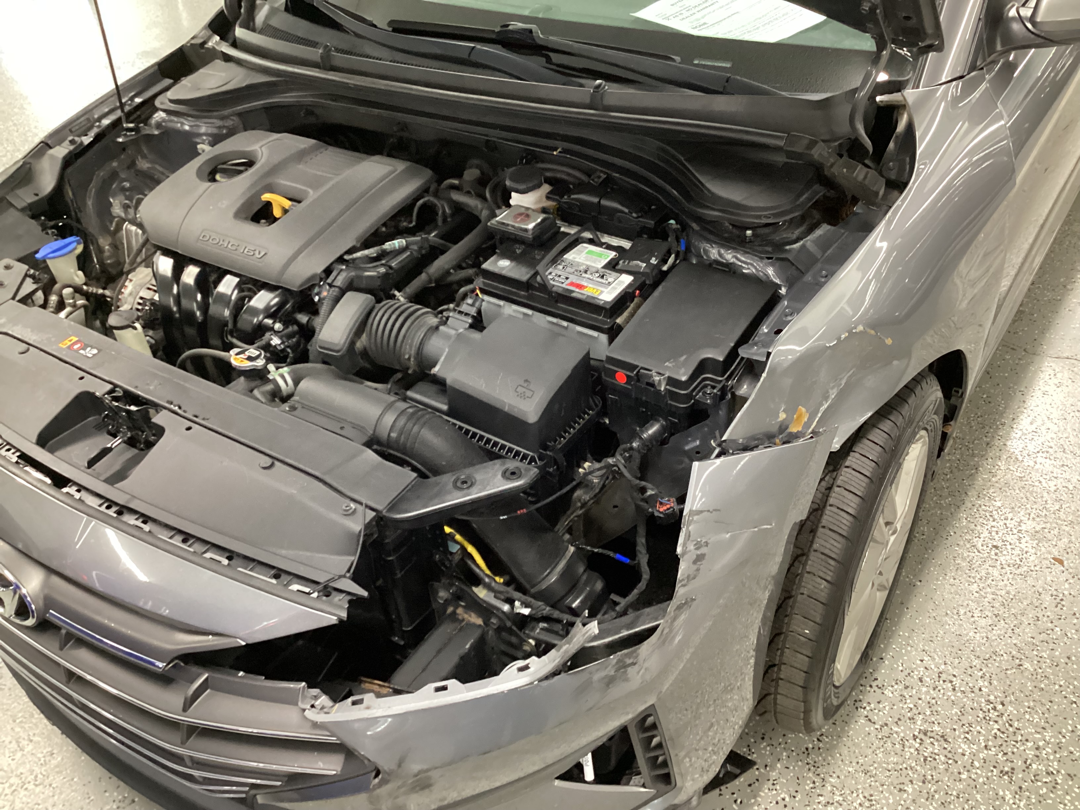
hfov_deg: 58.4
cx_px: 540
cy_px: 405
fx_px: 967
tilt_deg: -38.8
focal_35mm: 31
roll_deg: +4.6
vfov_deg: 45.4
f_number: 2.4
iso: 500
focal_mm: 3.3
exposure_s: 1/25
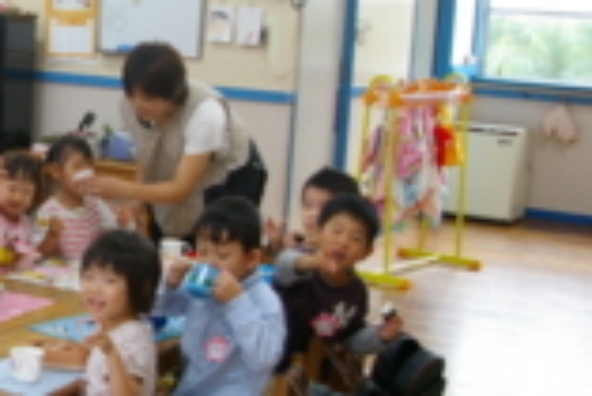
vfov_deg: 17.0
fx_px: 1321
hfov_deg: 23.5
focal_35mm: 80
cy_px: 168
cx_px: -83
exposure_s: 1/20
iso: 200
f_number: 4
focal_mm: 21
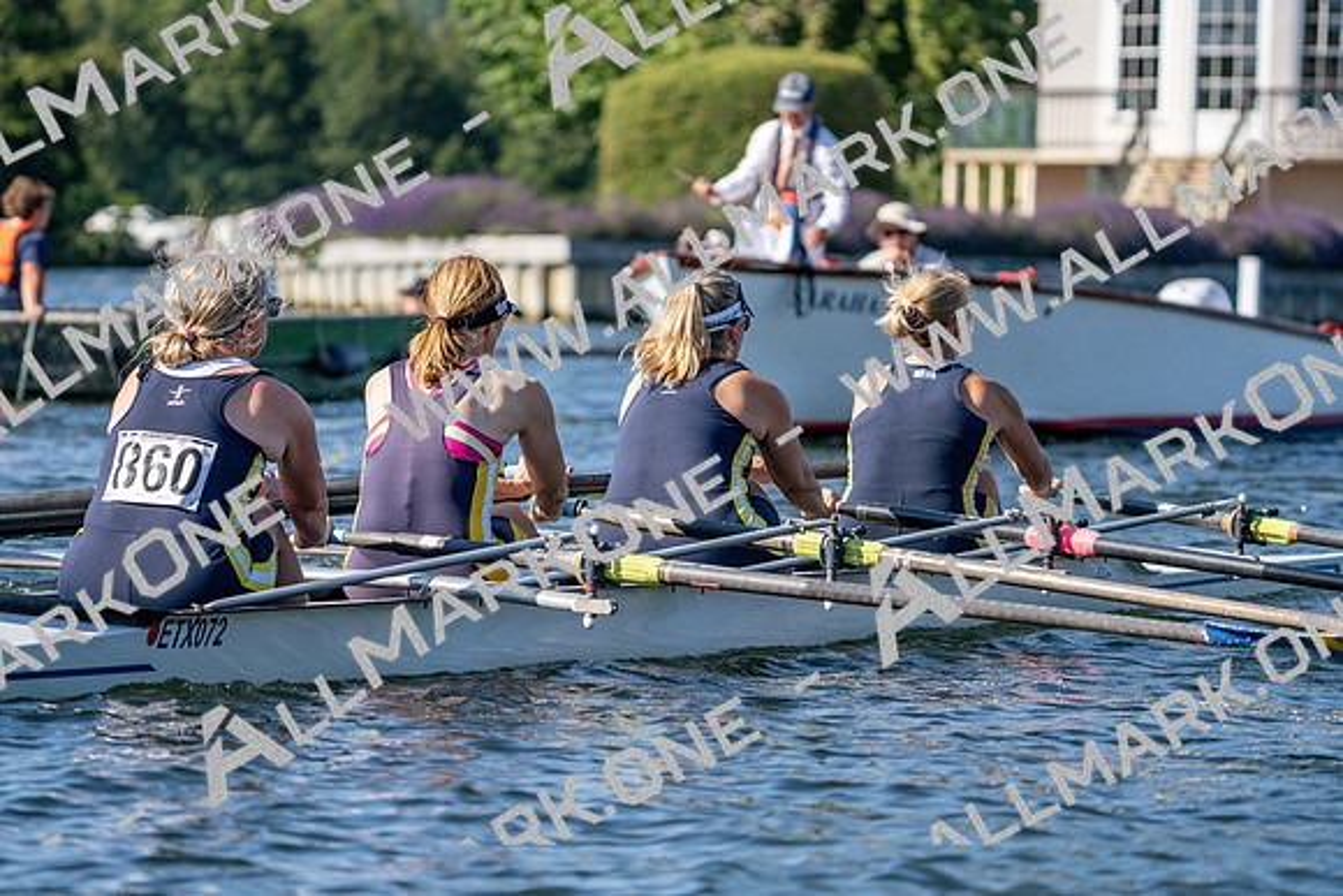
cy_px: 448
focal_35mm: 227
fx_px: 8470
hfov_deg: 9.1
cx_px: 672
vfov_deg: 6.1
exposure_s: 1/1600
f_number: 5.6
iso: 320
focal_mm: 227
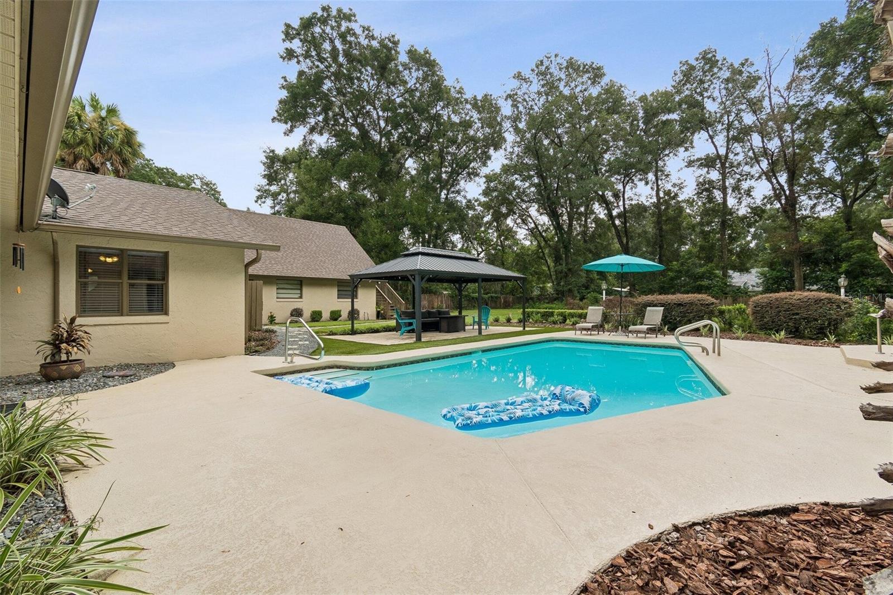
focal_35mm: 15
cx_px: 446
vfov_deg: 77.3
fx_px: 372
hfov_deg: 100.4
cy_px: 298
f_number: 8
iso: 200
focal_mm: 10
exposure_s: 1/80
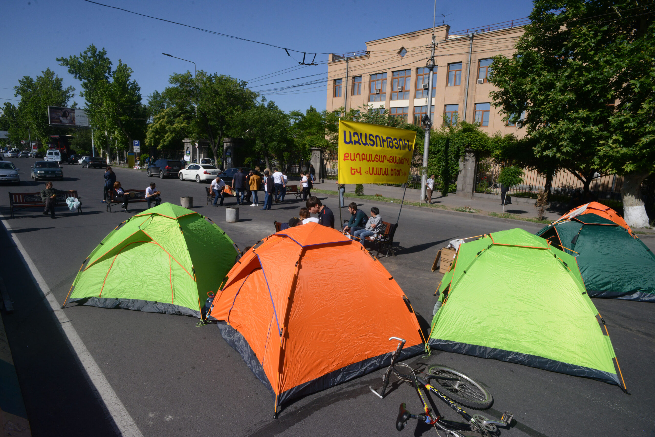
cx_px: 328
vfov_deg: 62.0
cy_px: 218
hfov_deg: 84.0
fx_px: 364
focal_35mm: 20
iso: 1000
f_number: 18
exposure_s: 1/1000
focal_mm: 20
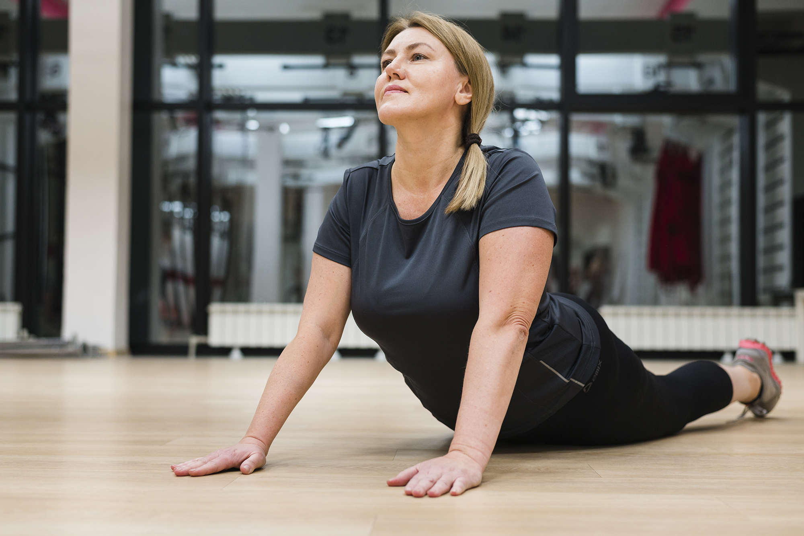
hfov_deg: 39.6
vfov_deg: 27.0
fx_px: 1116
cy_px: 268
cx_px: 402
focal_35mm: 50
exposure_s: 1/160
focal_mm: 50
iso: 400
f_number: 2.5
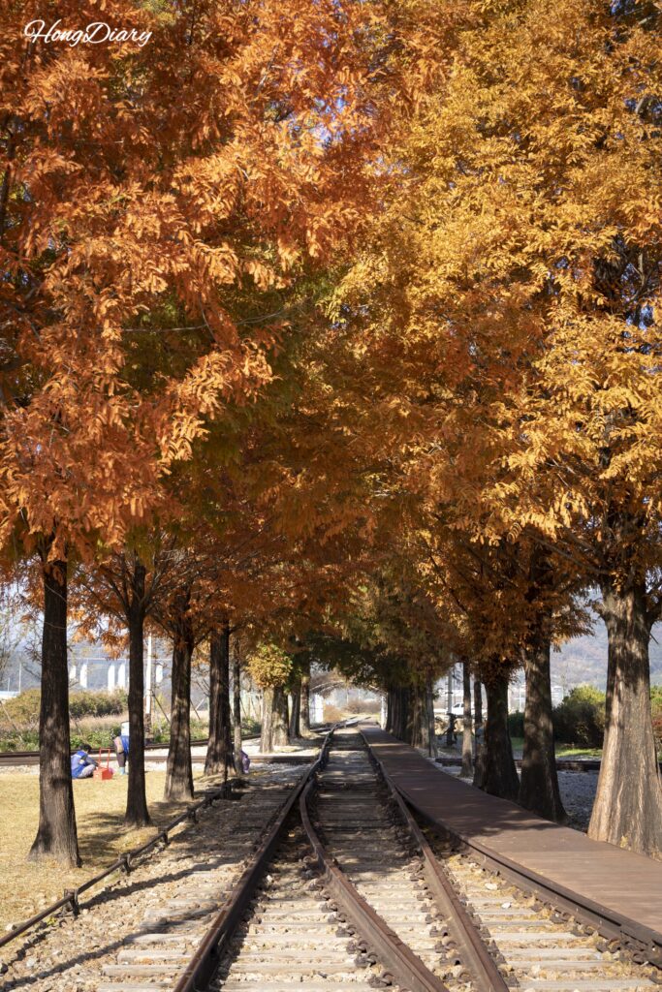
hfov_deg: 28.7
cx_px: 331
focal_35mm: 47
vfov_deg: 41.9
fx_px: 1296
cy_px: 496
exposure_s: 1/160
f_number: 5.6
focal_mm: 47
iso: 100
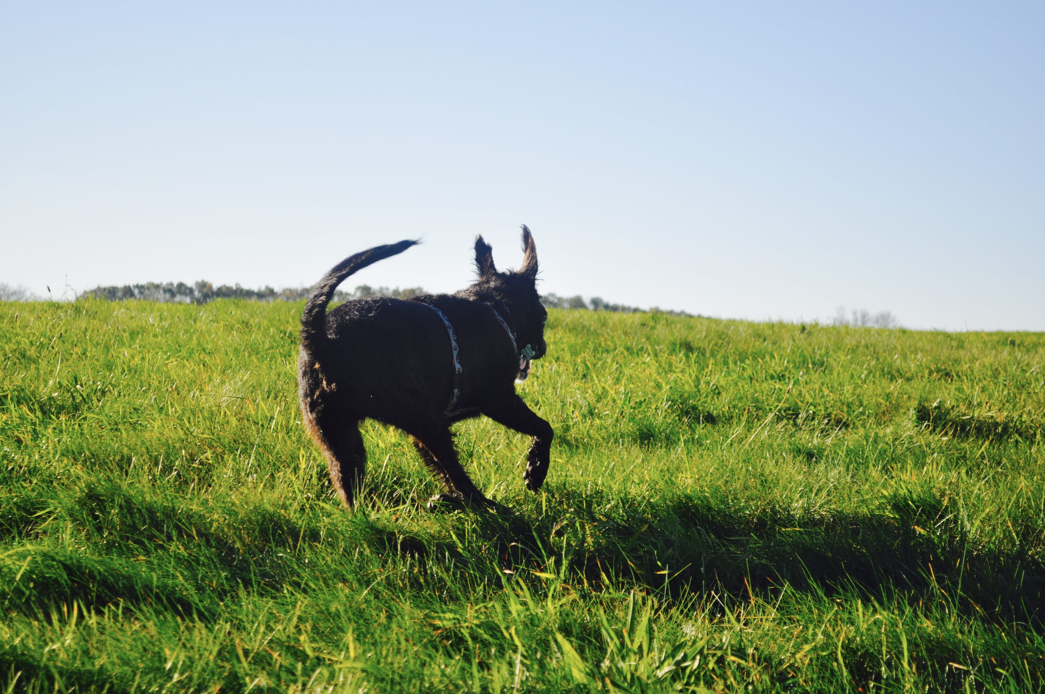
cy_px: 347
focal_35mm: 82
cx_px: 522
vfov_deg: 16.5
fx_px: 2392
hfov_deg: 24.6
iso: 400
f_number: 5.6
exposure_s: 1/1250
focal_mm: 55
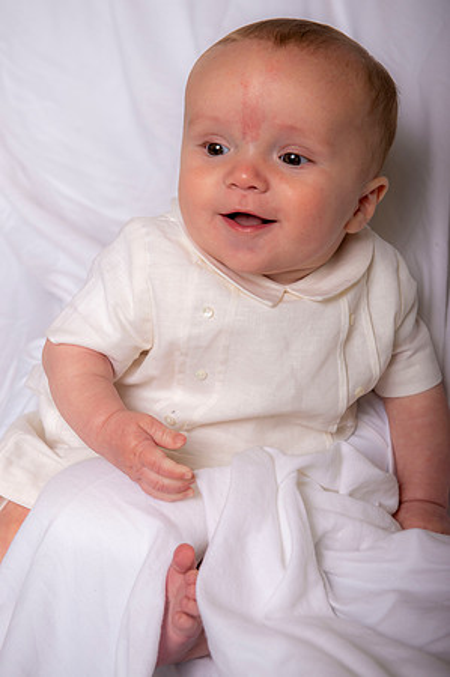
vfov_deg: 28.9
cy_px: 338
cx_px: 225
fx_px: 1315
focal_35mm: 70
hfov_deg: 19.4
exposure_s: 1/200
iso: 250
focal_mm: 70
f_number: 5.6
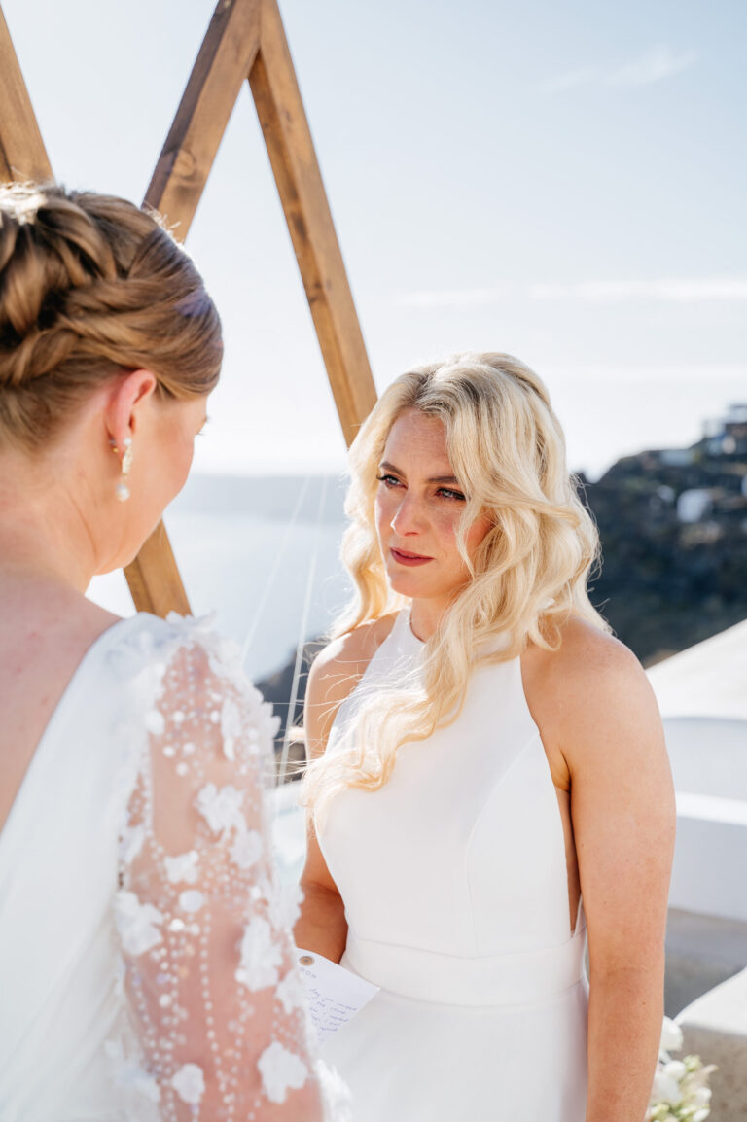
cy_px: 561
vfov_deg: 41.1
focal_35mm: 48
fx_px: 1496
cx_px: 374
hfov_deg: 28.0
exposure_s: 1/1000
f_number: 4
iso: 100
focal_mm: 48
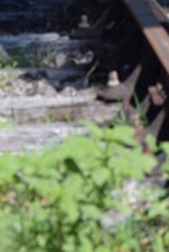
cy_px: -352
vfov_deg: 2.6
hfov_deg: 1.7
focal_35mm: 801
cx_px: -131
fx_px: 5624
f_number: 5.6
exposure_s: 1/320
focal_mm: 105
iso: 125
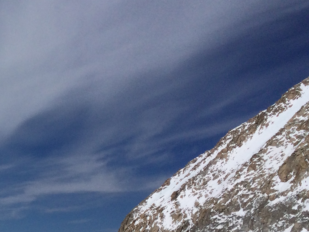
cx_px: -114
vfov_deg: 17.3
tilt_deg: +2.1
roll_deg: -0.7
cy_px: 203
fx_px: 750
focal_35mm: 84
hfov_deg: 20.8
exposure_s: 1/13699
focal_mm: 4.15
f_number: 2.2
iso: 40
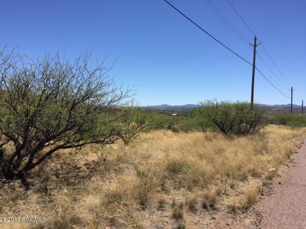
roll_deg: -1.0
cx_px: 153
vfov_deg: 48.2
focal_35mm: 29
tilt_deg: -1.2
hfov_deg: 61.7
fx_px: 256
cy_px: 114
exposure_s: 1/2475
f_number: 2.2
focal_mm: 4.15
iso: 32
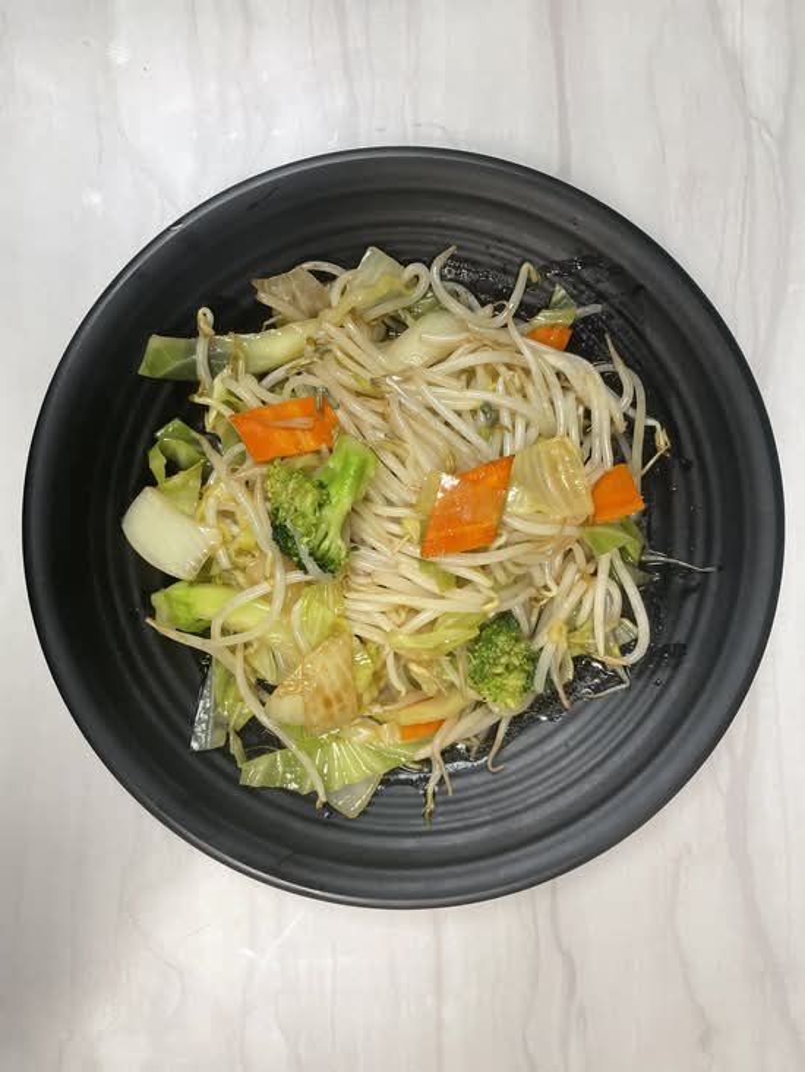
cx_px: 402
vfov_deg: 67.3
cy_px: 536
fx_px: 806
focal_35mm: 26
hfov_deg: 53.1
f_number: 1.6
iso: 100
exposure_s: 1/106
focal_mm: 4.2
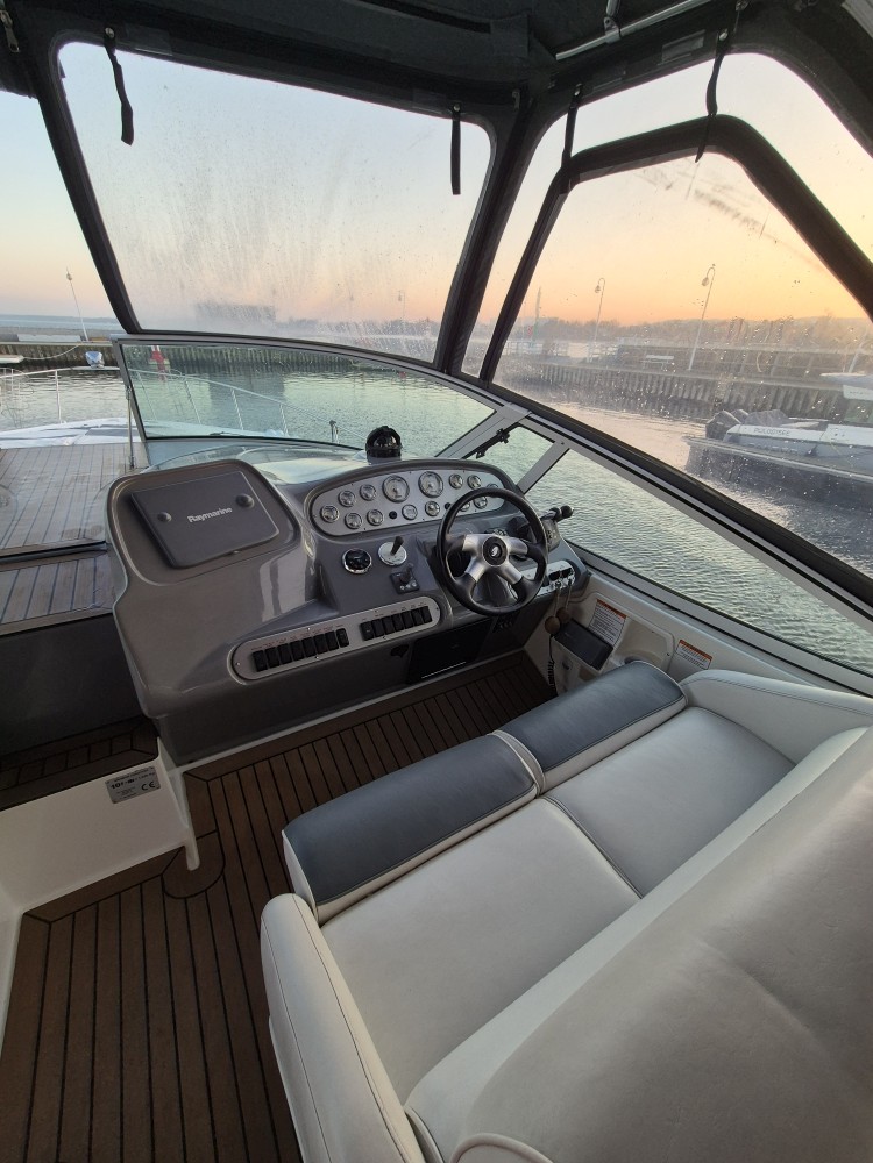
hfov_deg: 89.9
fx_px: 437
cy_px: 582
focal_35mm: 13
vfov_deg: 106.2
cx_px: 436
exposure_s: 1/162
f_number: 2.2
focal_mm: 2.2
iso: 50
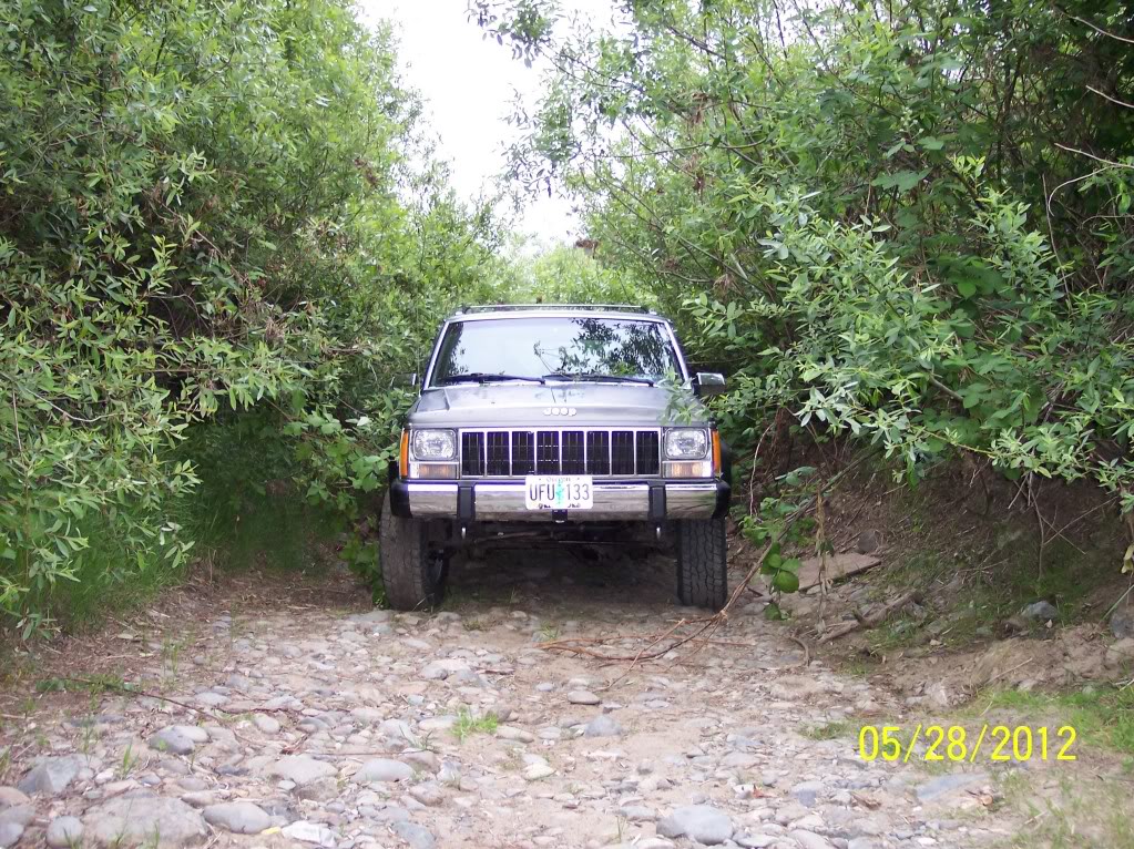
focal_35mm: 38
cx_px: 567
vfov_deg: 37.7
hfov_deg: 49.0
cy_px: 424
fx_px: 1244
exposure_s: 1/45
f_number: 2.8
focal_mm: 8
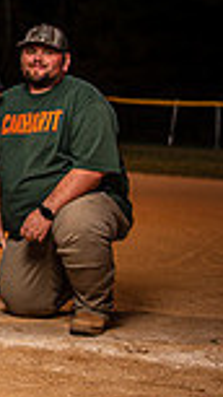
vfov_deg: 15.7
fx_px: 1430
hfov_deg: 8.0
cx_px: -379
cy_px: 87
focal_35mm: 136
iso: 64
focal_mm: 31
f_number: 4
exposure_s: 1/200
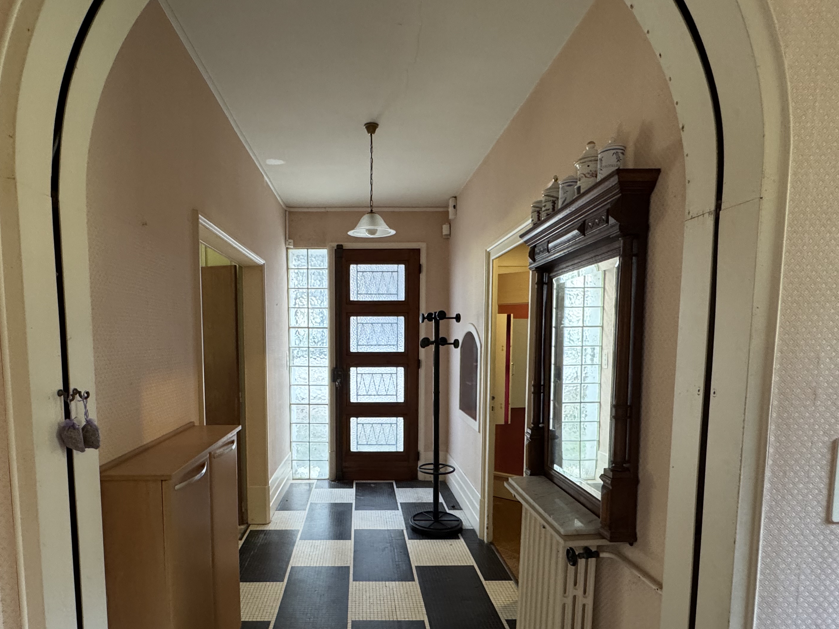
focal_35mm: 20
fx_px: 485
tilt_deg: -4.1
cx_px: 364
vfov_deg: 65.3
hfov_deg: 81.3
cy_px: 381
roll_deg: +0.0
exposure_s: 1/60
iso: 320
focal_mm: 2.22
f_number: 2.2
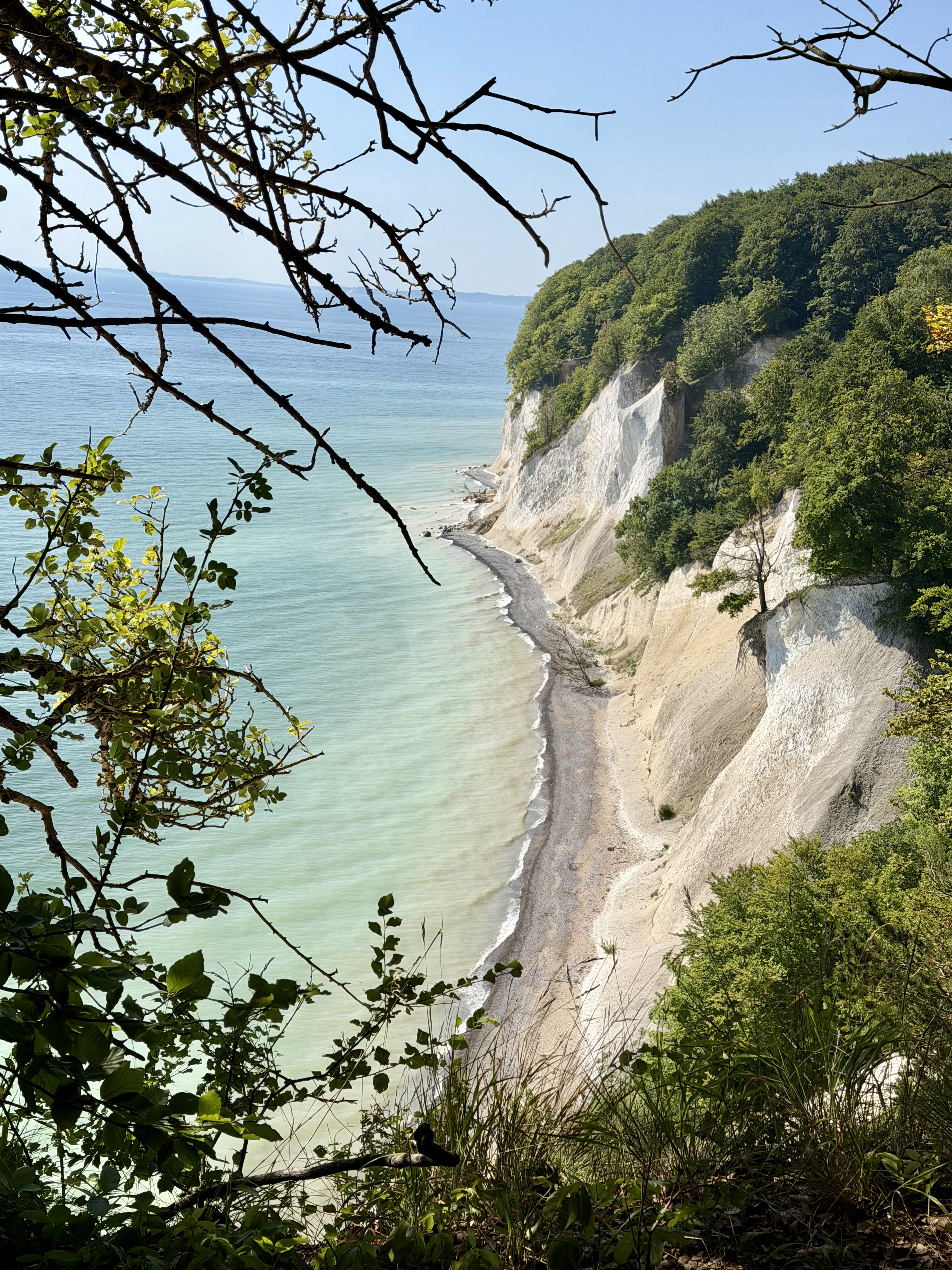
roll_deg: -4.6
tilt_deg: -10.2
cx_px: 476
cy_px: 635
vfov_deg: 39.7
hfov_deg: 30.3
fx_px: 1760
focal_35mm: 48
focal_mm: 6.76
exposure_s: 1/7143
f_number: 1.78
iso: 64
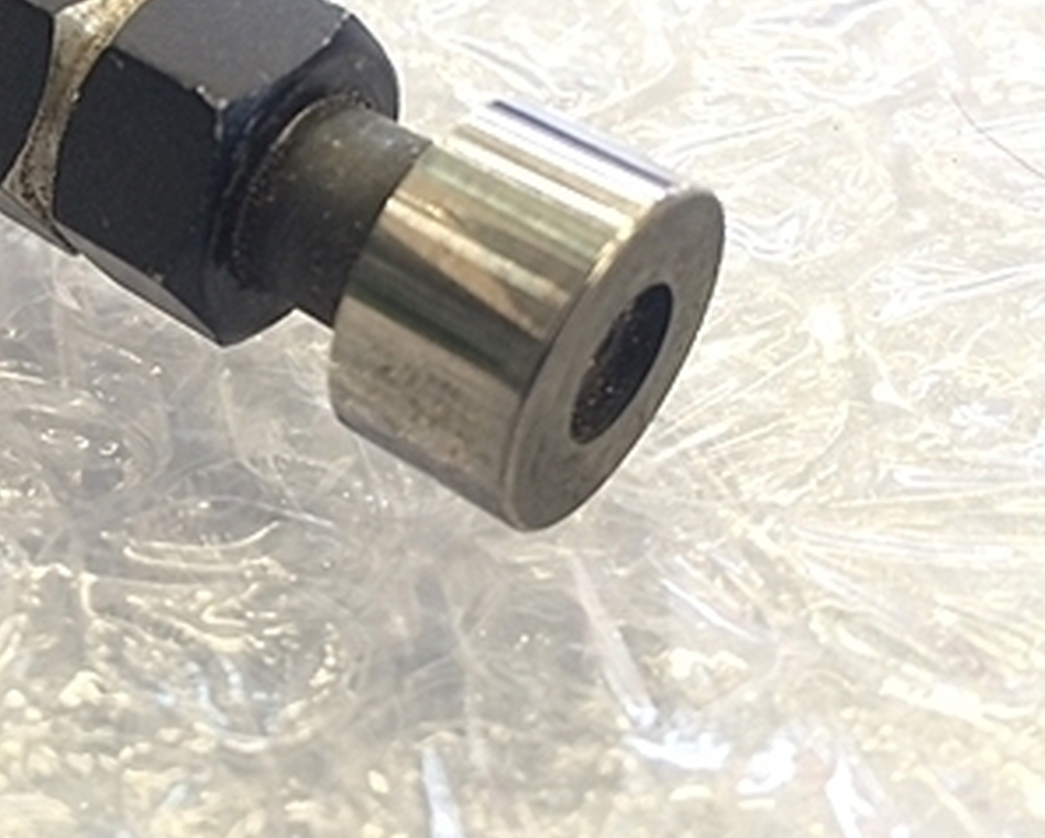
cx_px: 102
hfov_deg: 29.6
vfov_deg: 24.8
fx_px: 1888
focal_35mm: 61
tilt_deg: -38.4
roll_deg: -1.5
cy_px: 222
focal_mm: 4.15
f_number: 2.2
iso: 64
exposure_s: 1/30
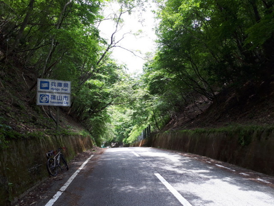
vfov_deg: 51.4
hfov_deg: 65.3
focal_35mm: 27
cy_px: 103
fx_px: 214
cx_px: 137
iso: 40
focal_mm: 3.6
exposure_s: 1/154
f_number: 1.9
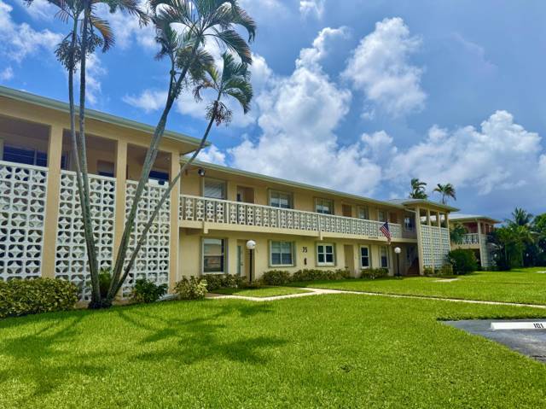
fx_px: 378
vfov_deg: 56.8
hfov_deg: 71.6
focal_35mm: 24
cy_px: 204
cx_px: 273
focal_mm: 6.76
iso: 80
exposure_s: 1/11905
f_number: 1.78
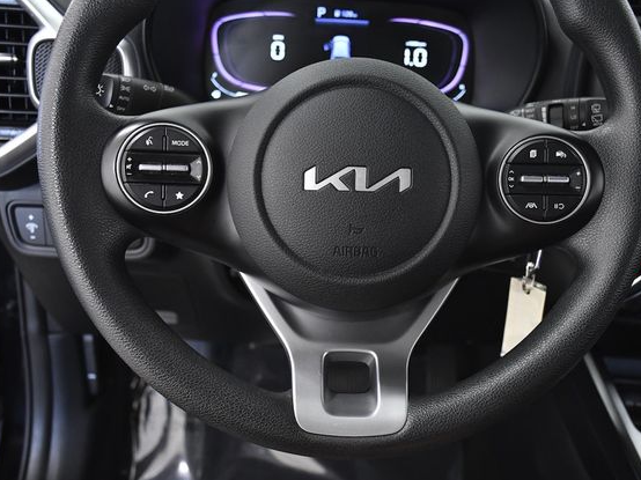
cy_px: 245
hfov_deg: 46.7
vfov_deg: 35.9
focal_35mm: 40
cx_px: 356
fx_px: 740
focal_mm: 24
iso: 2500
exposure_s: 1/200
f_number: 4.5
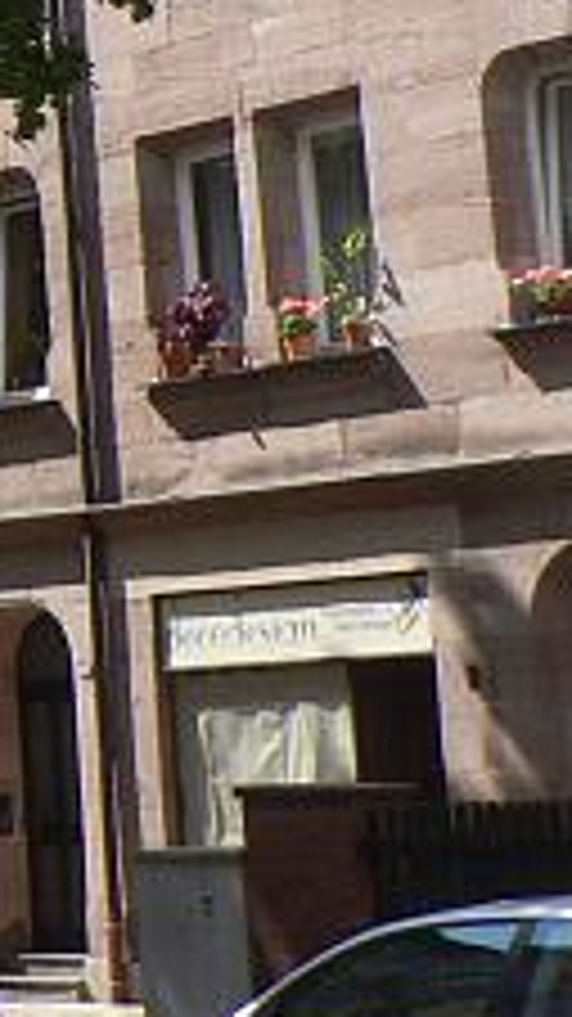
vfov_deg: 15.0
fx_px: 3751
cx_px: -1085
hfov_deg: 7.7
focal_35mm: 139
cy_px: -180
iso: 80
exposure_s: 1/320
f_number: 4
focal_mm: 6
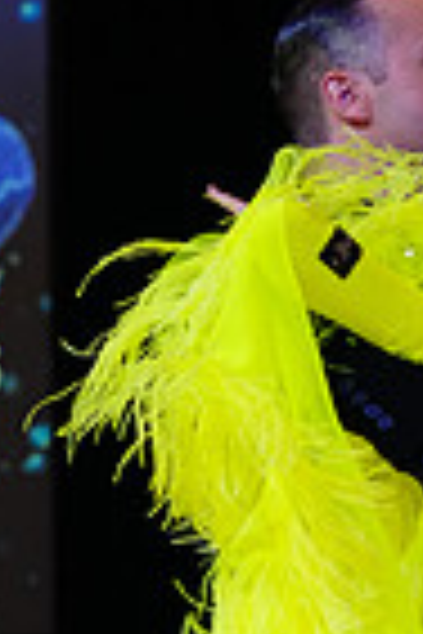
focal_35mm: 316
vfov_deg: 6.4
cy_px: 1003
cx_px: 623
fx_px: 5569
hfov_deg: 4.3
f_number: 4
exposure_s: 1/400
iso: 2500
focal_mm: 77
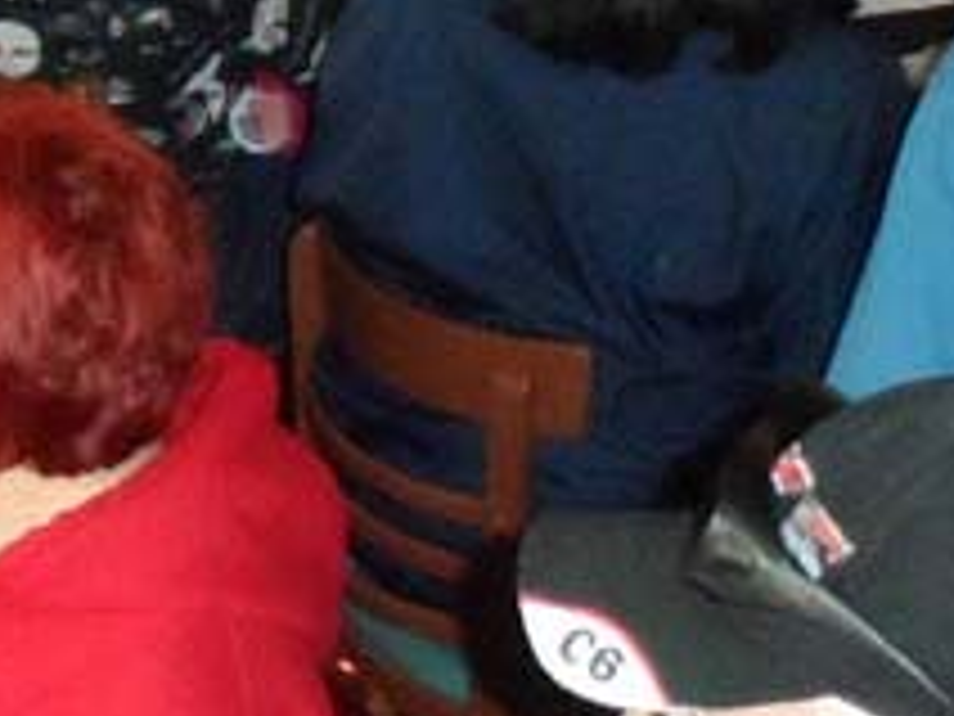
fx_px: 3197
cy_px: 176
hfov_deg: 14.9
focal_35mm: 116
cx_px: -742
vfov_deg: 12.7
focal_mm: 4
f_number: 3.2
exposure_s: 1/30
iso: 480
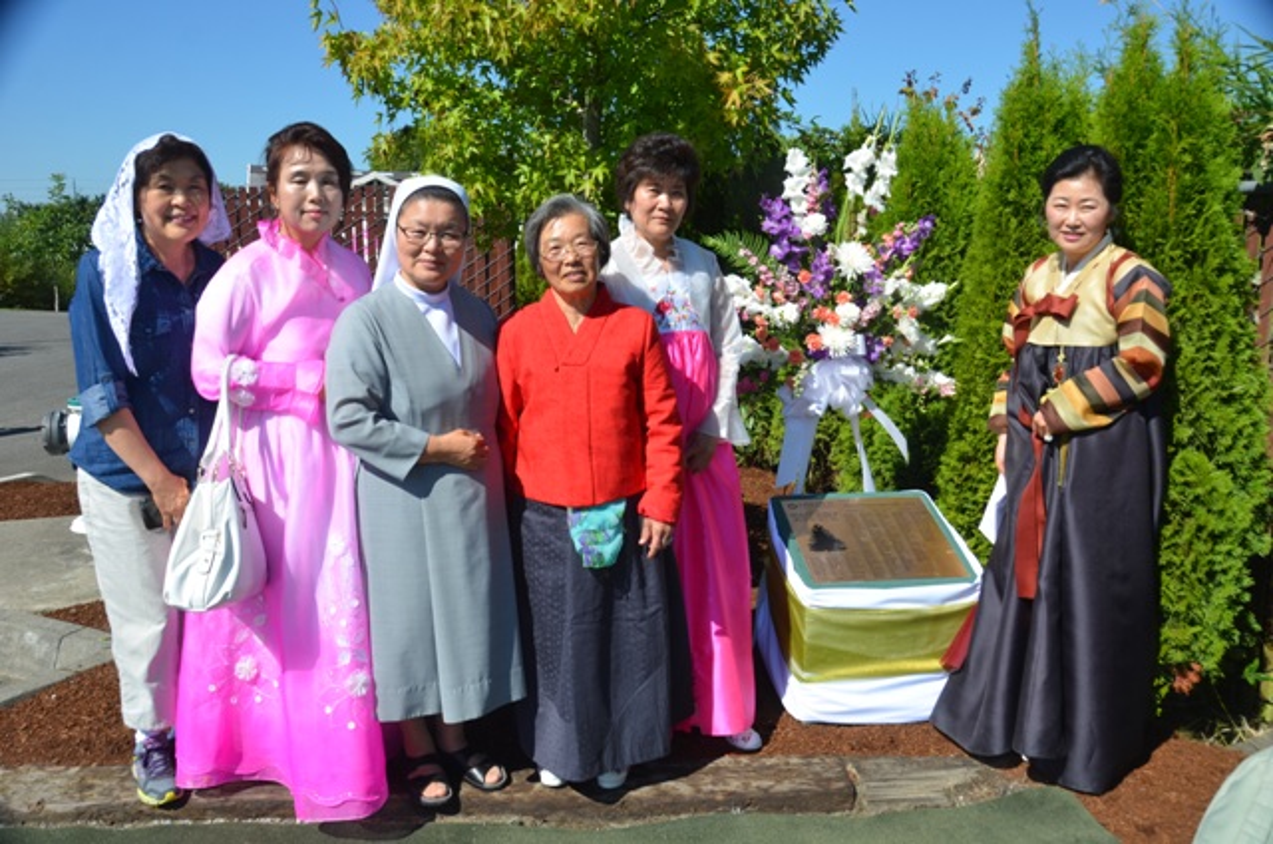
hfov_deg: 62.0
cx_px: 636
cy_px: 422
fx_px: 1059
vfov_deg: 43.4
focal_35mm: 30
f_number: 9
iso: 100
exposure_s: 1/320
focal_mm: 20
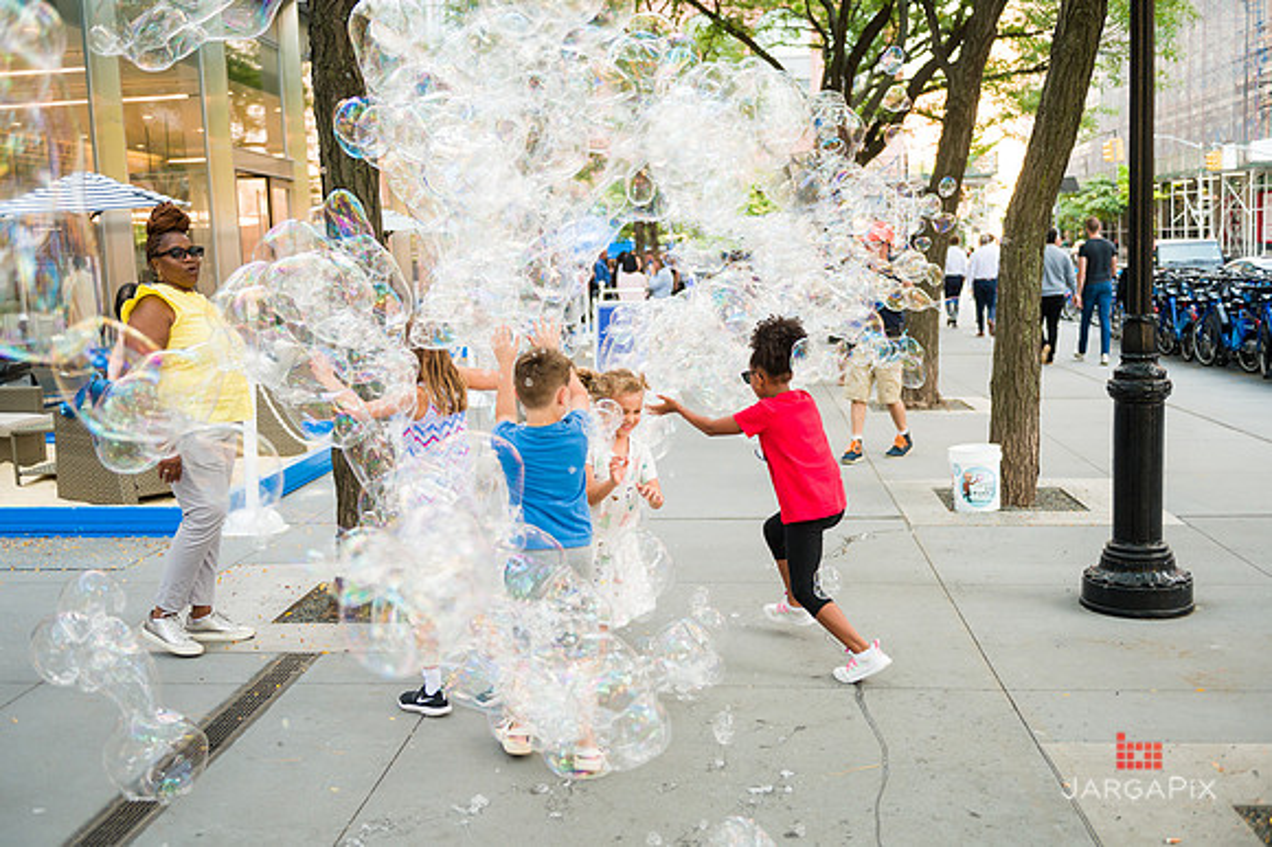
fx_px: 1342
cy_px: 424
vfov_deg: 35.0
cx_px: 636
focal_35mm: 38
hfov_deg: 50.7
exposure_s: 1/500
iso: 800
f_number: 3.2
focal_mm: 38
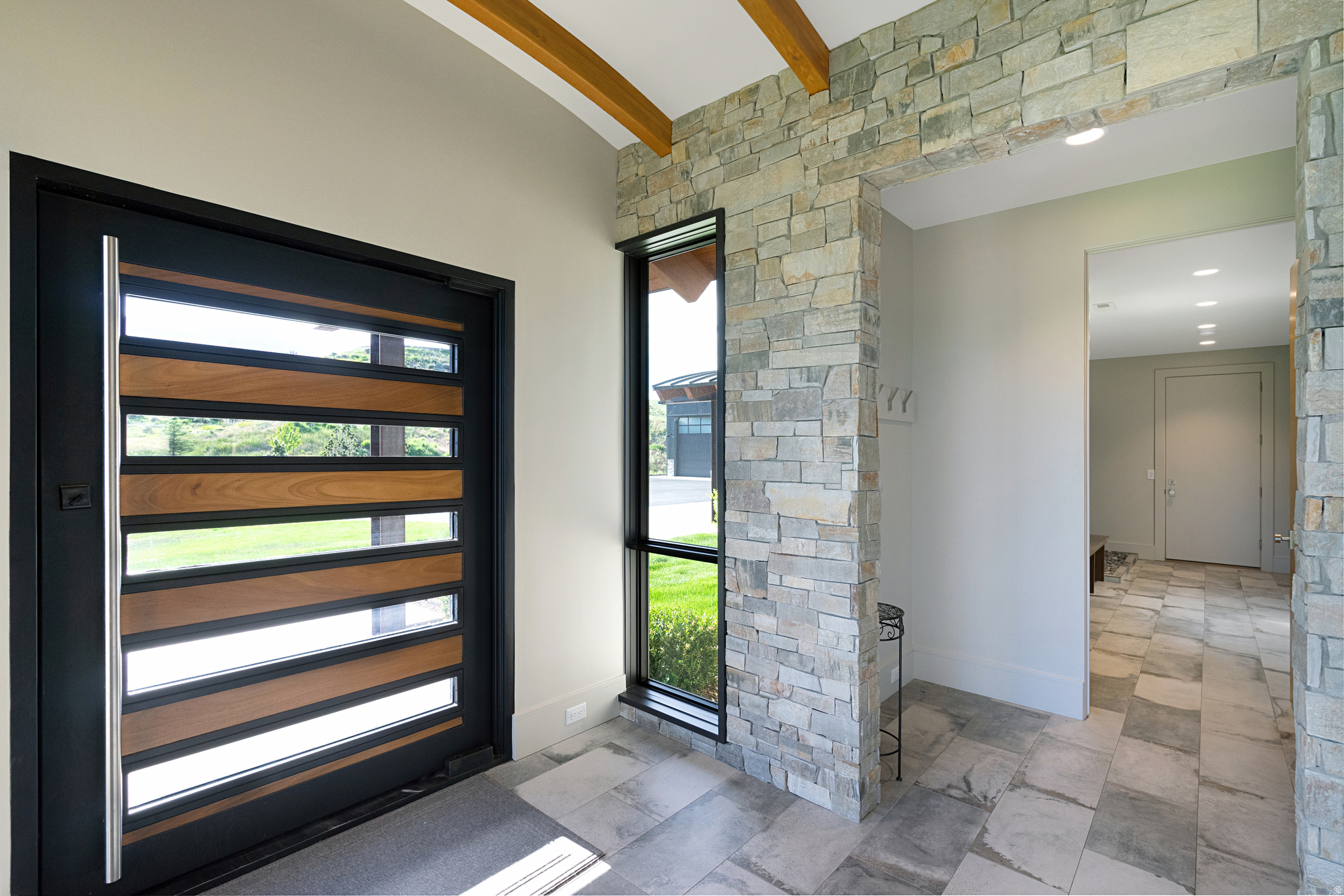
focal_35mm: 16
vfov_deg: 73.8
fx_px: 597
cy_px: 448
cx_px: 672
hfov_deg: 96.7
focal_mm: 16
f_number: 9
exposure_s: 1/20
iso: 1250
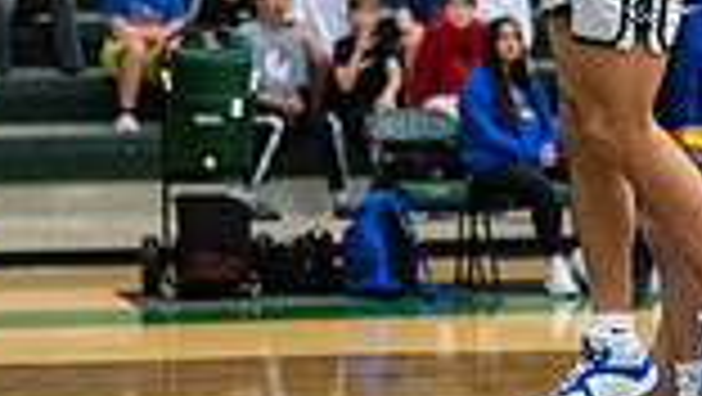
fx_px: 3949
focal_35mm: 212
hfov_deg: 10.1
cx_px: 608
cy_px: -216
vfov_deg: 5.7
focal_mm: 70
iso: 4000
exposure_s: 1/1000
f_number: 2.8
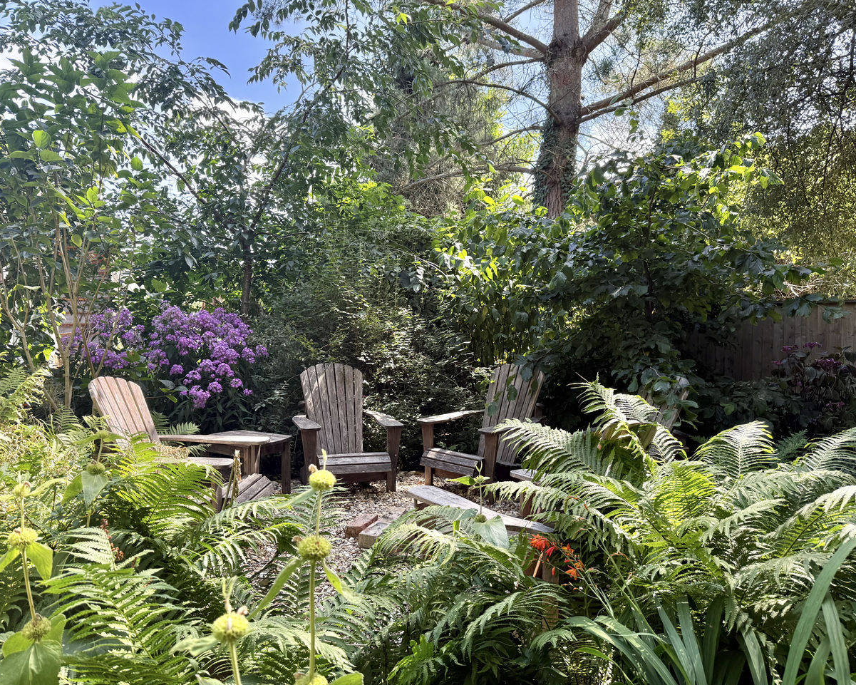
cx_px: 409
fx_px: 659
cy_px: 350
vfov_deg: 54.9
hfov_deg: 66.0
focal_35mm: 26
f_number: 1.78
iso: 100
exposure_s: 1/470
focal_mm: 6.76
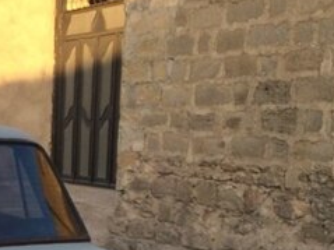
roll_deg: +1.7
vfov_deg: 17.2
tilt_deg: -16.0
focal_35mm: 80
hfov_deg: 22.5
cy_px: 332
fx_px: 772
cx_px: -67
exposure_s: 1/334
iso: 32
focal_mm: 4.15
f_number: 2.2
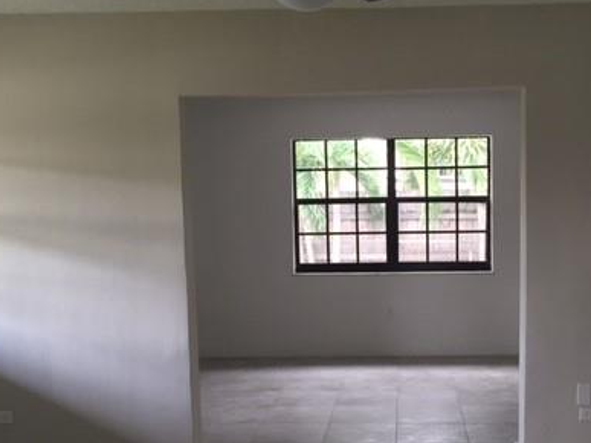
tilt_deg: -4.9
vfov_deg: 30.2
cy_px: 264
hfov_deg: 39.4
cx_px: 370
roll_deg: +0.3
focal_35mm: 48
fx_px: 819
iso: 64
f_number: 2.2
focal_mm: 4.15
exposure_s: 1/30
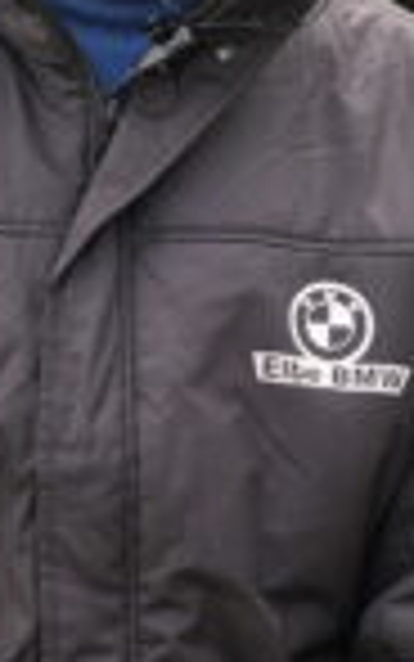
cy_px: 279
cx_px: 76
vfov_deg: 5.6
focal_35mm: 372
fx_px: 6709
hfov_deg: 3.5
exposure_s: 1/250
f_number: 2.8
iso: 100
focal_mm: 70
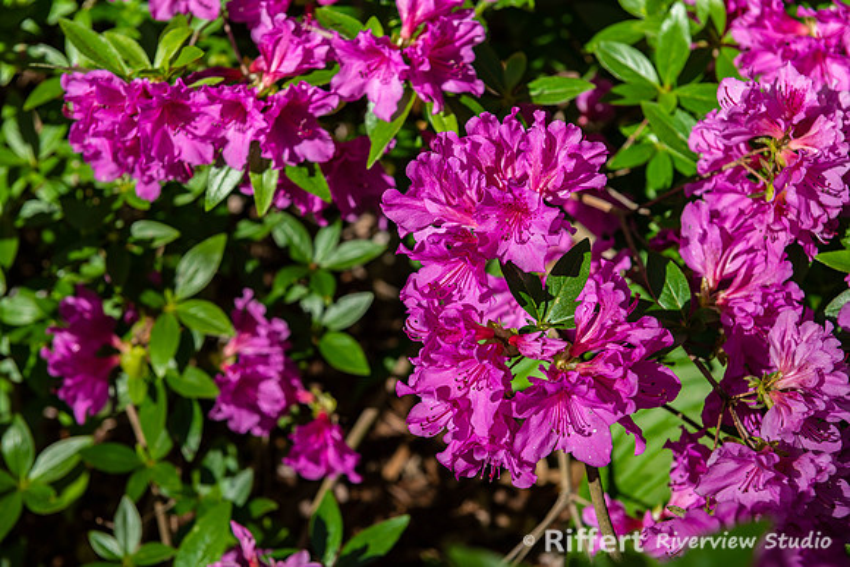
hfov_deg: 28.8
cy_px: 284
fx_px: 1653
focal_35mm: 70
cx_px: 425
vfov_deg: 19.5
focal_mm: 70
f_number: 8
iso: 80
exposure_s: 1/160
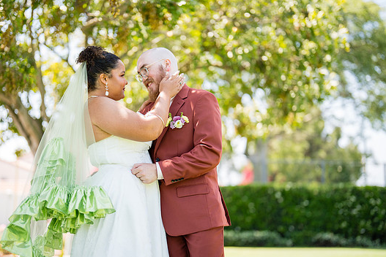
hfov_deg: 34.4
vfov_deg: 23.4
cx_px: 174
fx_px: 622
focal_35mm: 58
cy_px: 135
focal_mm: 50
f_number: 1.2
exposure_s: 1/2500
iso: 200
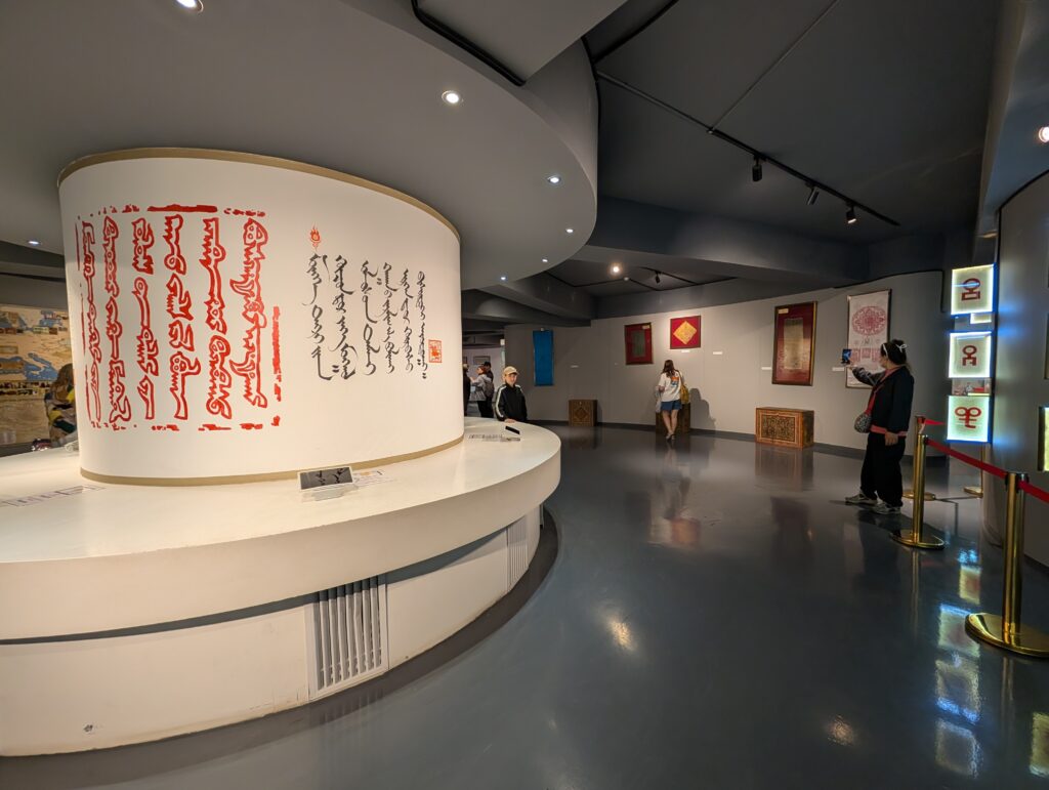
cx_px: 524
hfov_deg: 110.5
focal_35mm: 12
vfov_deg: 94.6
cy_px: 395
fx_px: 364
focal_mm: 2.02
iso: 57
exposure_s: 1/54
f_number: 1.7
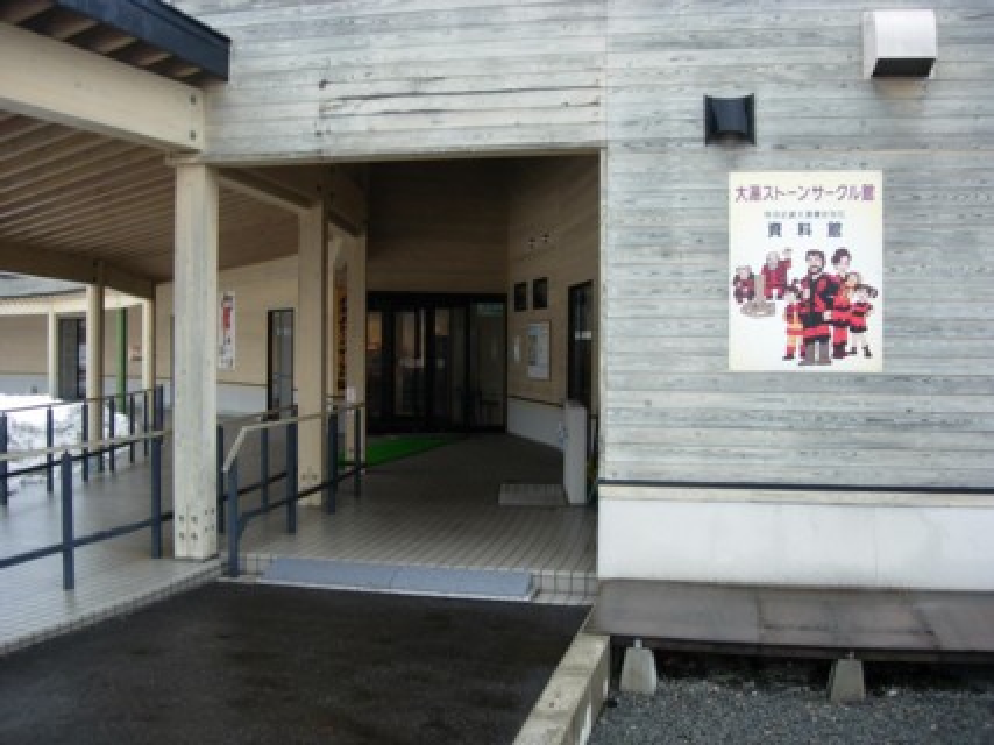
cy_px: 372
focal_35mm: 38
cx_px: 497
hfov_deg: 49.0
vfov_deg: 37.7
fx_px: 1091
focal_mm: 7.8
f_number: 2.8
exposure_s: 1/58.6
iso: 64
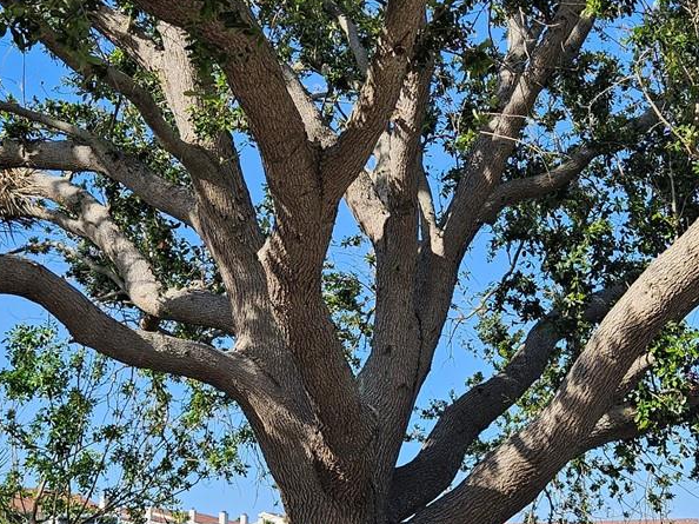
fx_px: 1251
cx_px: 492
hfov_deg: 30.9
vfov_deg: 23.6
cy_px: 301
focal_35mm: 62
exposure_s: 1/1093
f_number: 1.8
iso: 25
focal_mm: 5.4
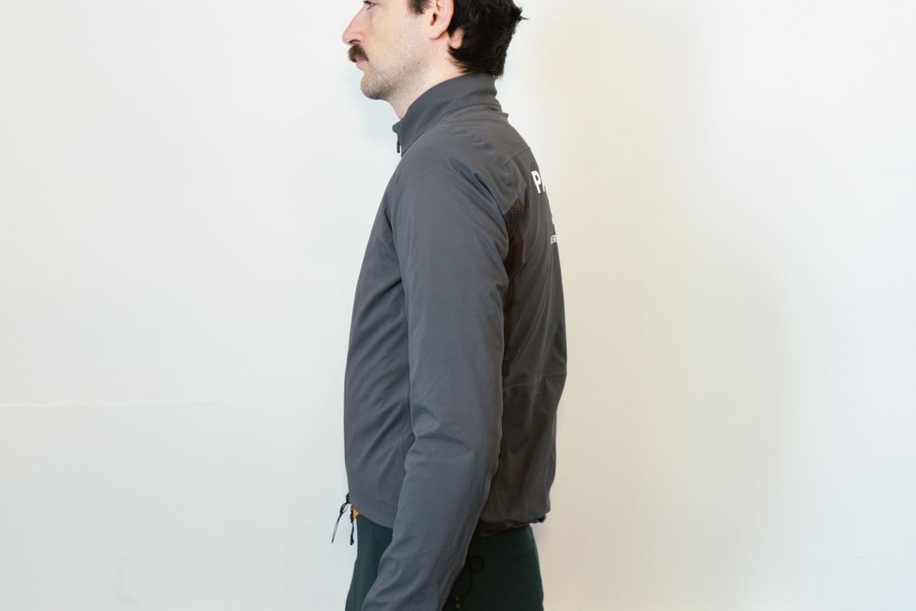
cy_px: 306
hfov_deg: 39.6
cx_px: 458
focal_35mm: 50
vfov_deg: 27.0
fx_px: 1272
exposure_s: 1/125
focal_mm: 50
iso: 1600
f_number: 4.5
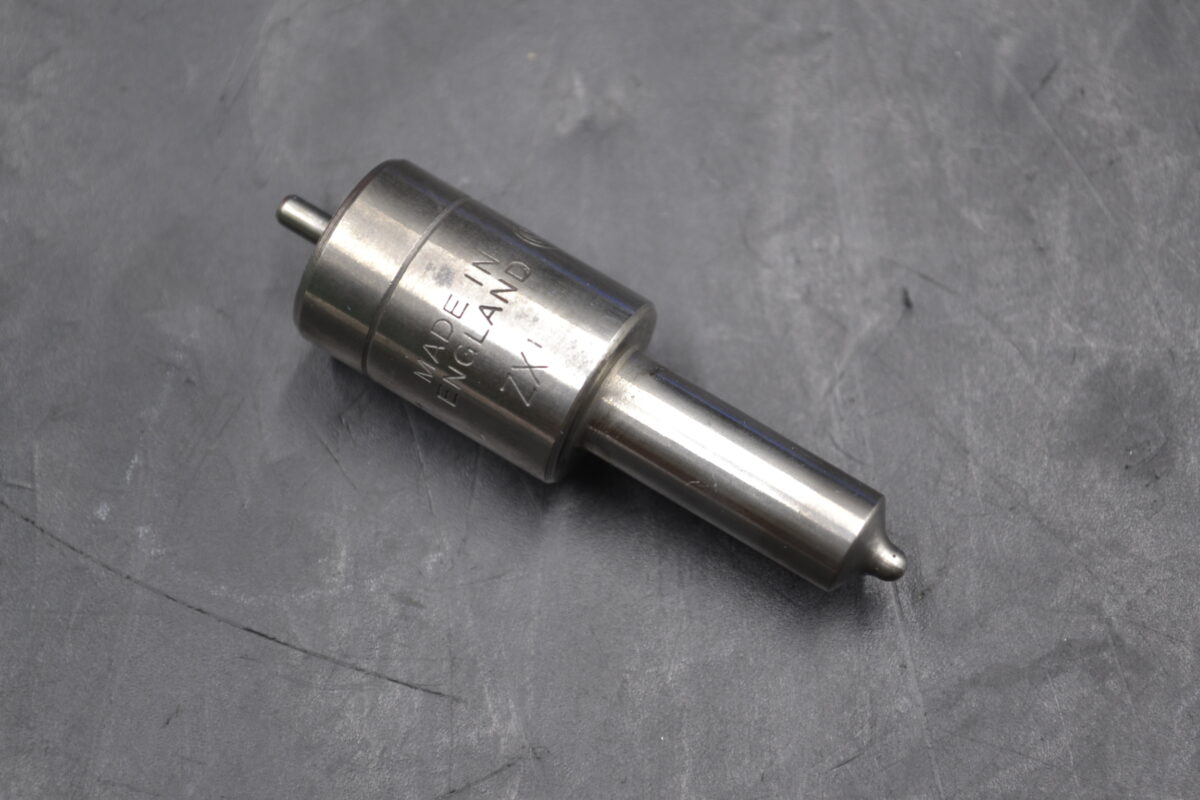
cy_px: 400
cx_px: 600
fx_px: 2750
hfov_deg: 24.6
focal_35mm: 82
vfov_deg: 16.6
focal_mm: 55
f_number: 5.6
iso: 400
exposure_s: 1/40
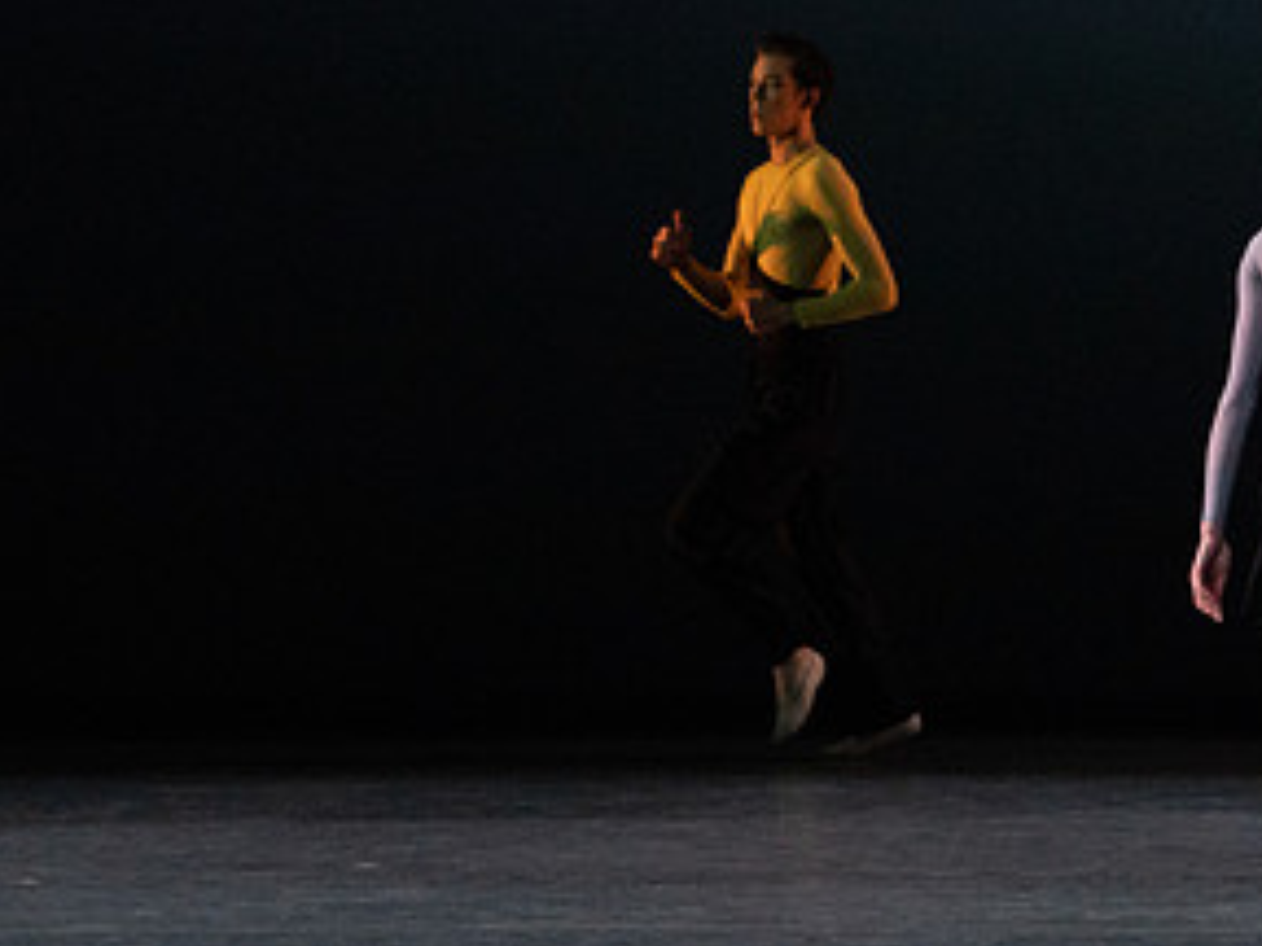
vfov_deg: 3.8
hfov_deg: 5.1
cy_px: 282
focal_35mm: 388
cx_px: 811
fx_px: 14145
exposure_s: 1/500
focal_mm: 200
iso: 12800
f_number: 8
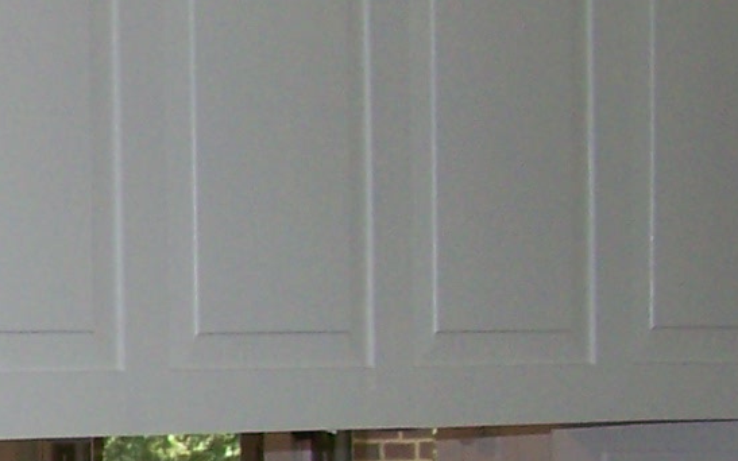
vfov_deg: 6.7
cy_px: 856
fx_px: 3842
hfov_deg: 10.3
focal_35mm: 191
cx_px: -606
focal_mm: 6.3
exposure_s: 1/60
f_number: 2.8
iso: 80
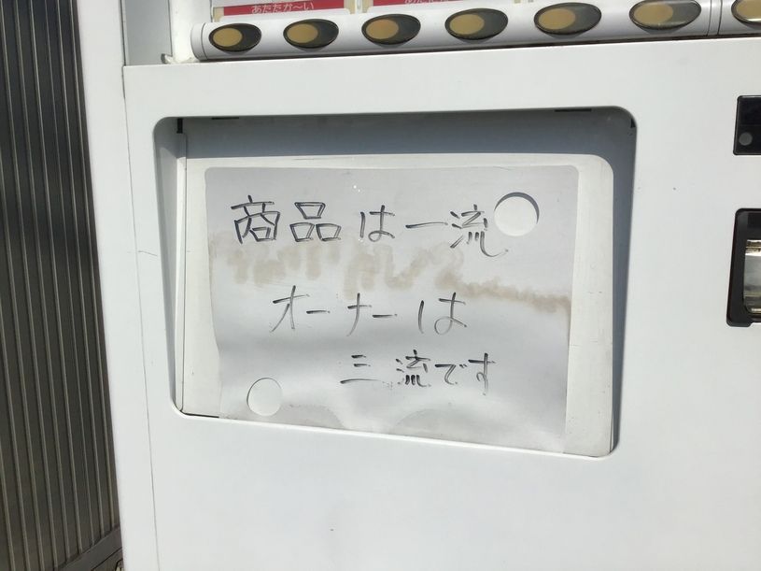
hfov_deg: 58.4
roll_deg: -0.4
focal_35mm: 31
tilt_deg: -10.7
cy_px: 286
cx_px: 380
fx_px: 681
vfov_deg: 45.4
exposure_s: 1/6803
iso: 25
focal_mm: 3.3
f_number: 2.4
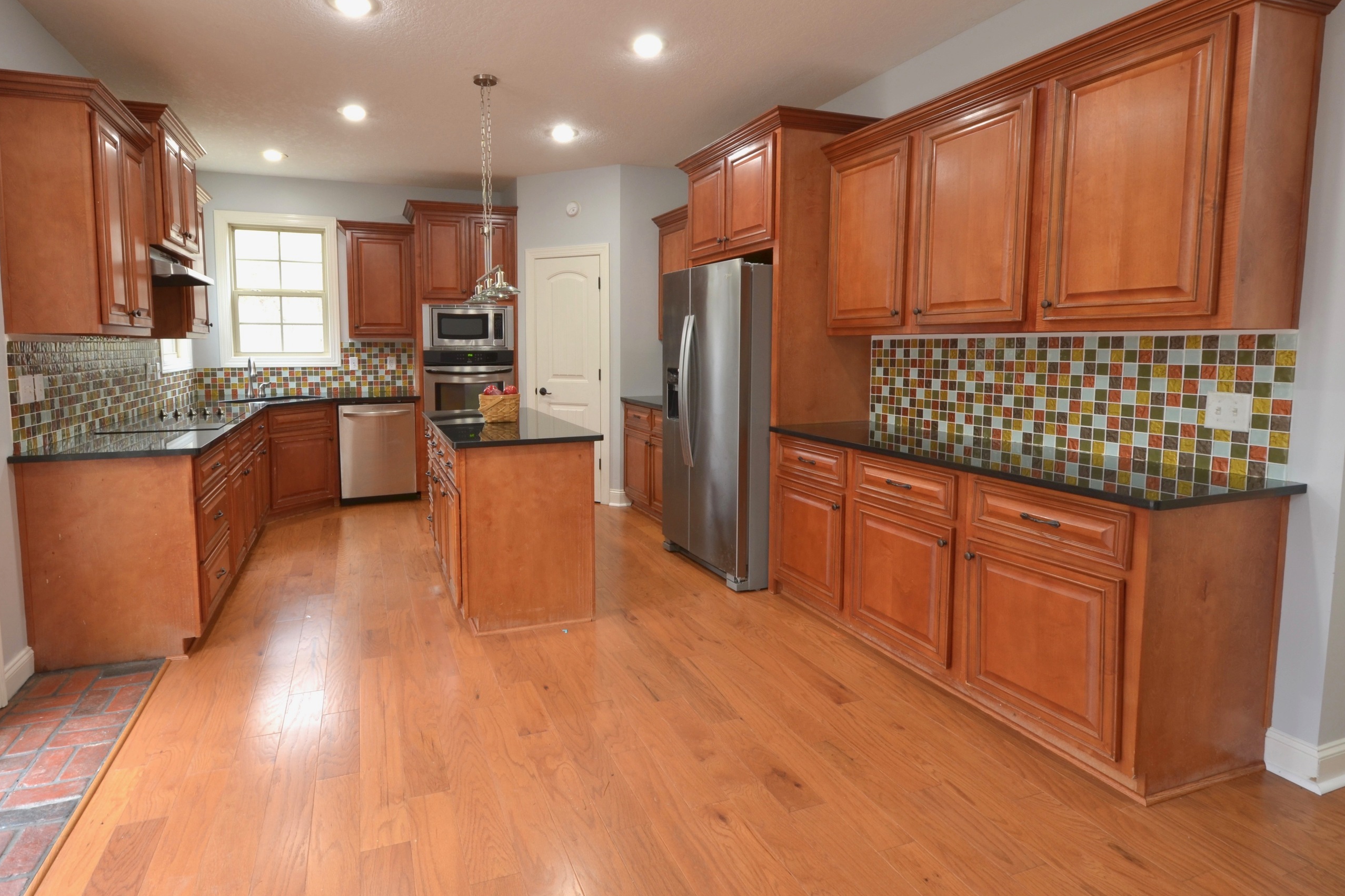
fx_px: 672
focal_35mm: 18
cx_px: 560
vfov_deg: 67.1
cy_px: 394
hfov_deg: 89.2
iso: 200
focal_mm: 10
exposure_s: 1/3
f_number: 9
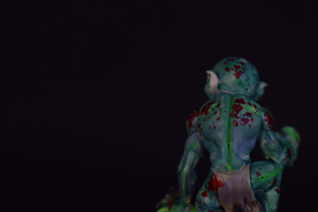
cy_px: 150
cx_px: 229
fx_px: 1235
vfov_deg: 9.8
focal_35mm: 140
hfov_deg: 14.6
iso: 400
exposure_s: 1/30
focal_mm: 55
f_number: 5.6
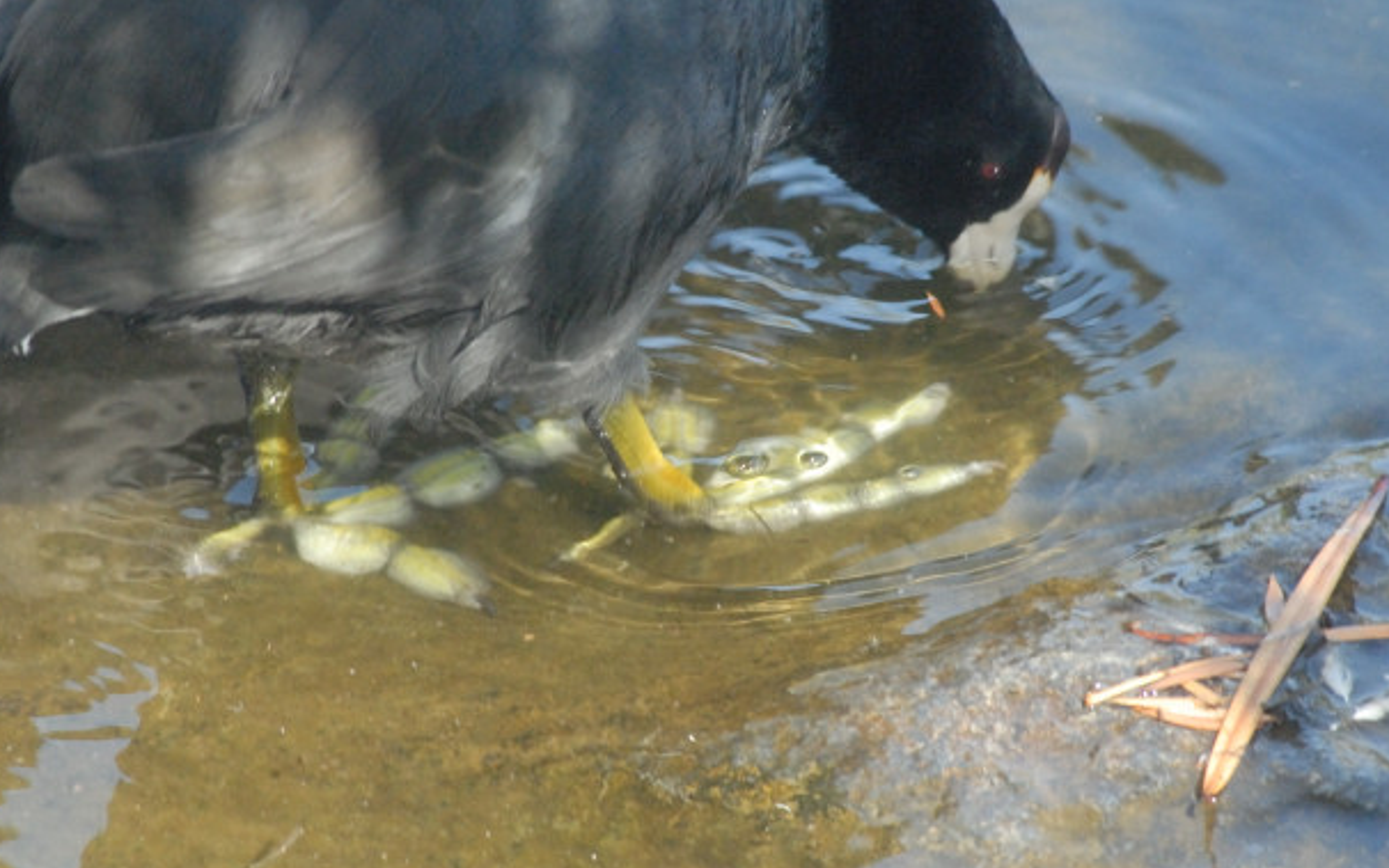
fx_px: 15296
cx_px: 589
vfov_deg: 3.3
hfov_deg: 5.2
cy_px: 390
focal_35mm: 404
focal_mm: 200
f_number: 13
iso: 1600
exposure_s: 1/125
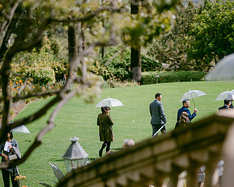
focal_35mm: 149
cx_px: 117
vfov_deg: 10.4
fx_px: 1031
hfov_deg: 12.9
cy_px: 107
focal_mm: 105
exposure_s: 1/16000
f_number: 1.4
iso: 200
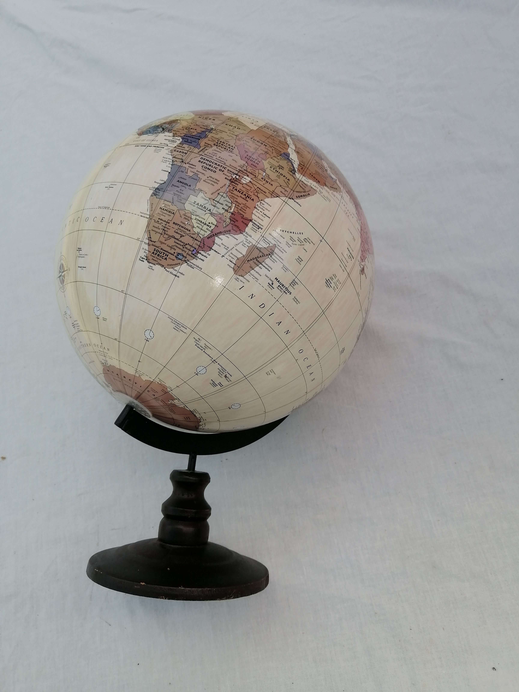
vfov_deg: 67.3
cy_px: 346
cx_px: 260
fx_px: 520
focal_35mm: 26
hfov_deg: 53.1
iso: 50
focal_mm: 3.96
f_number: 1.8
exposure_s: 1/808
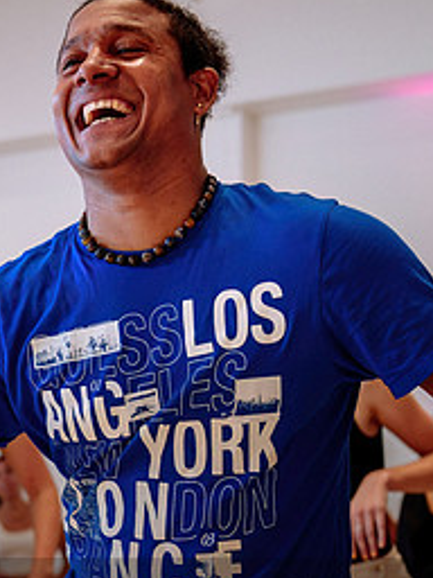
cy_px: 324
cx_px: -41
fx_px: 1451
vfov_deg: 22.5
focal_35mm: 87
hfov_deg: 16.5
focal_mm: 40
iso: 1600
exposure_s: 1/200
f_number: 2.8
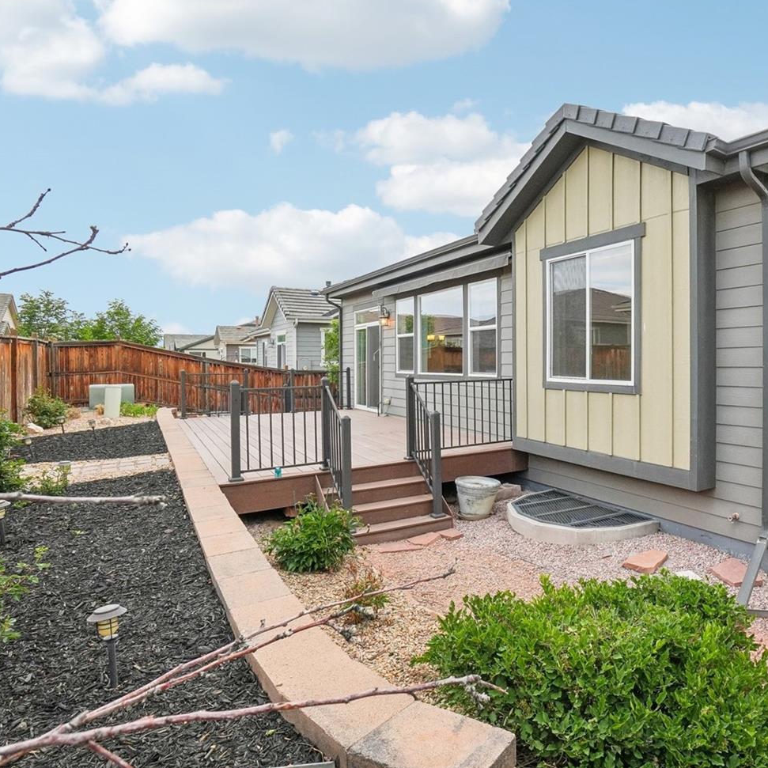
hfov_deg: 68.2
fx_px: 527
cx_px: 562
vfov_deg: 72.1
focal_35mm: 21
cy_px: 377
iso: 400
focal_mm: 10
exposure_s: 1/320
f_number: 8
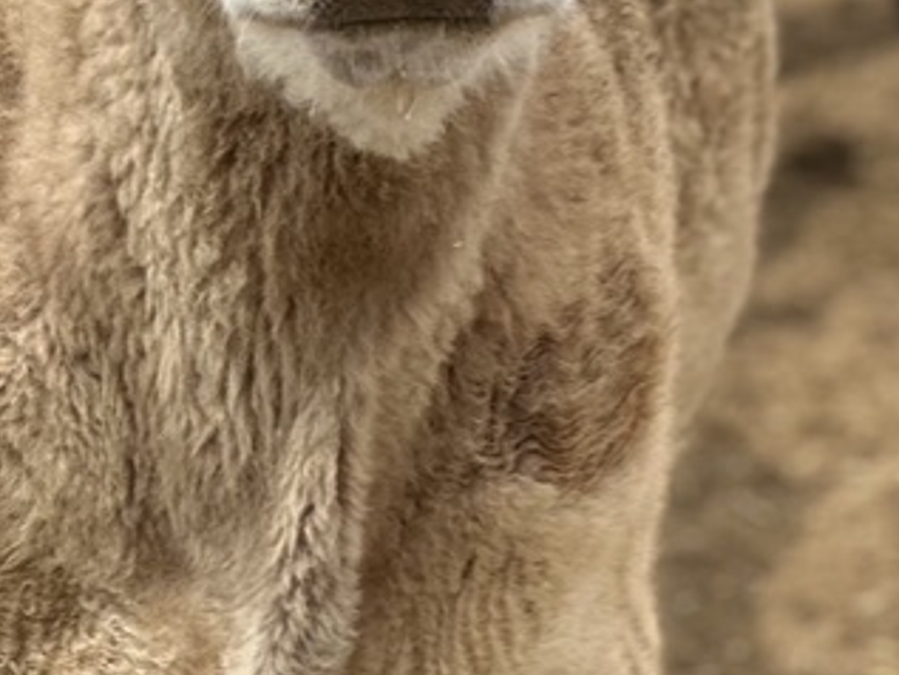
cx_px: 727
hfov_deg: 7.9
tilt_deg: -7.4
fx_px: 6469
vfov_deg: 6.0
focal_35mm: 249
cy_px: 9
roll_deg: +1.0
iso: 32
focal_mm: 9
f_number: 2.8
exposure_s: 1/694
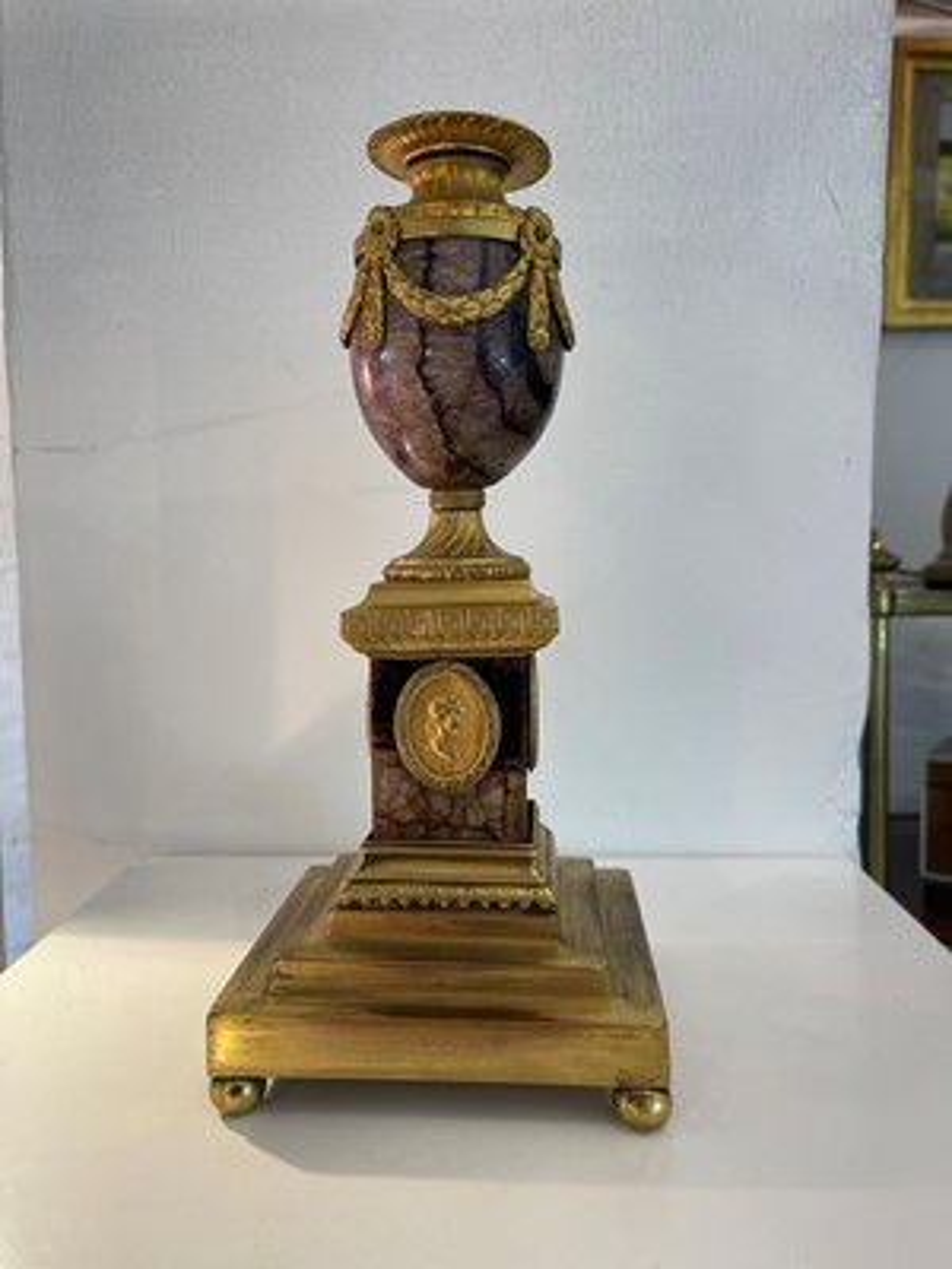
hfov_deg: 54.9
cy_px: 634
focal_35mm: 25
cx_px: 476
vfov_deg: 69.4
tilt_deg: -4.3
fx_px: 917
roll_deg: +0.1
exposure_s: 1/100
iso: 100
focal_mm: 5.1
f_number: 1.6
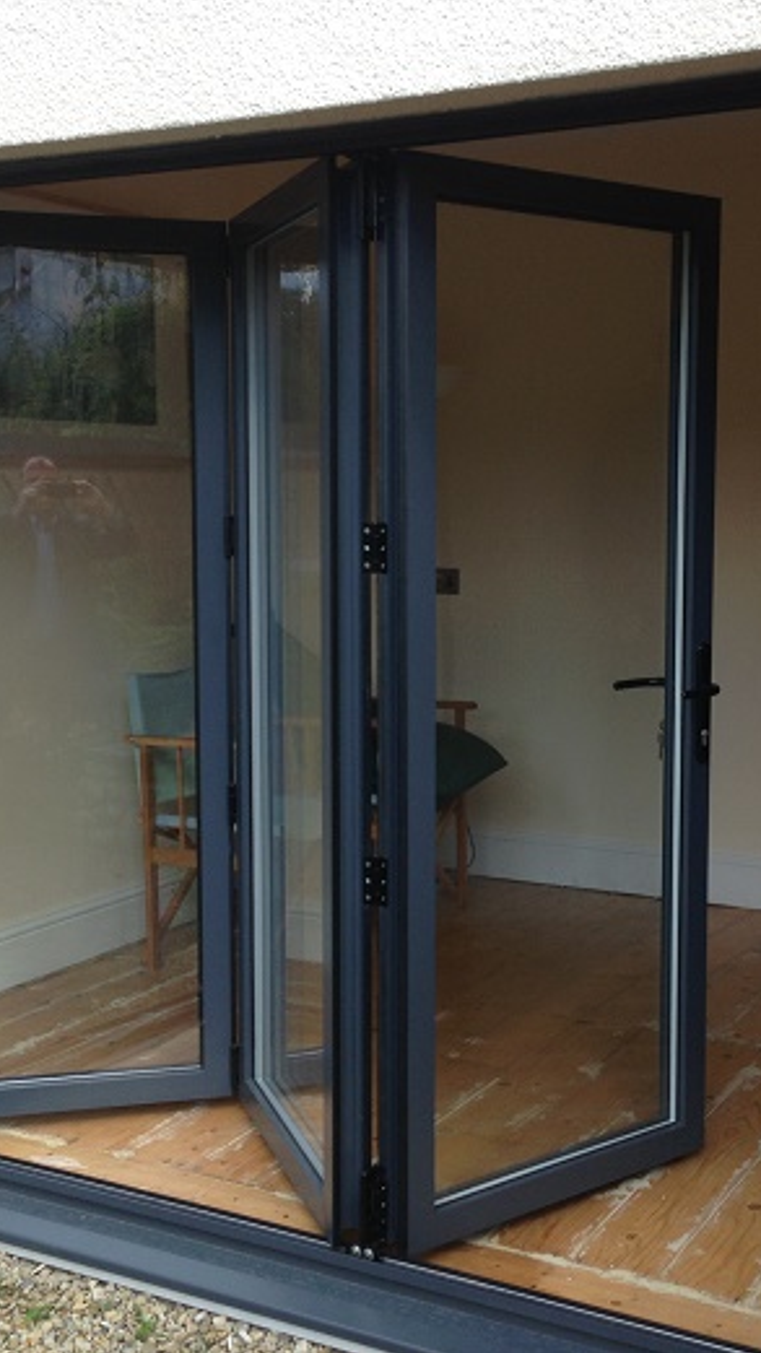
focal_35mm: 49
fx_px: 1758
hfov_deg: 24.4
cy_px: 666
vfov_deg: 42.1
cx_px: 449
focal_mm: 4.13
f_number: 2.4
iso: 50
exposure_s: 1/328
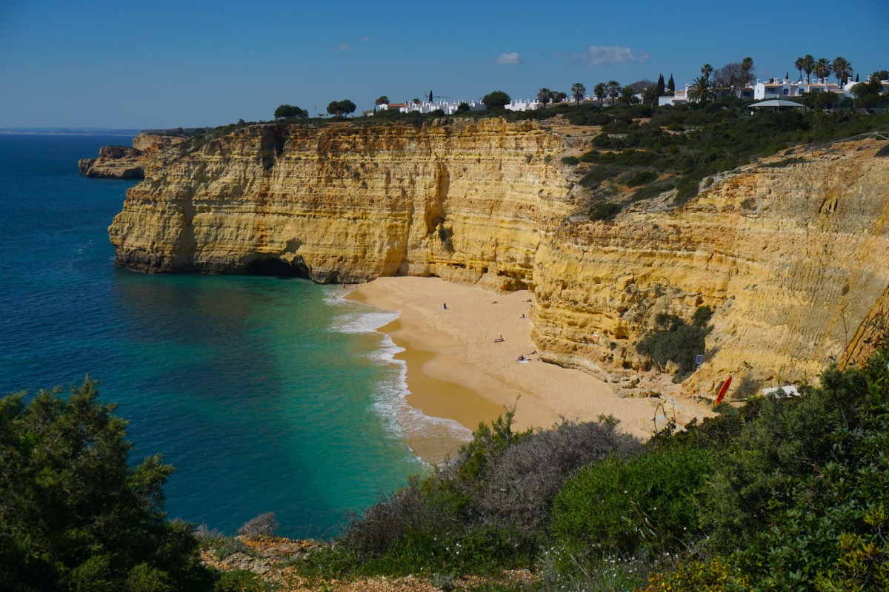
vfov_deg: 30.8
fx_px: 1074
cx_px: 444
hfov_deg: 45.0
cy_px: 296
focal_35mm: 44
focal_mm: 29
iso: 160
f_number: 8
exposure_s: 1/1600
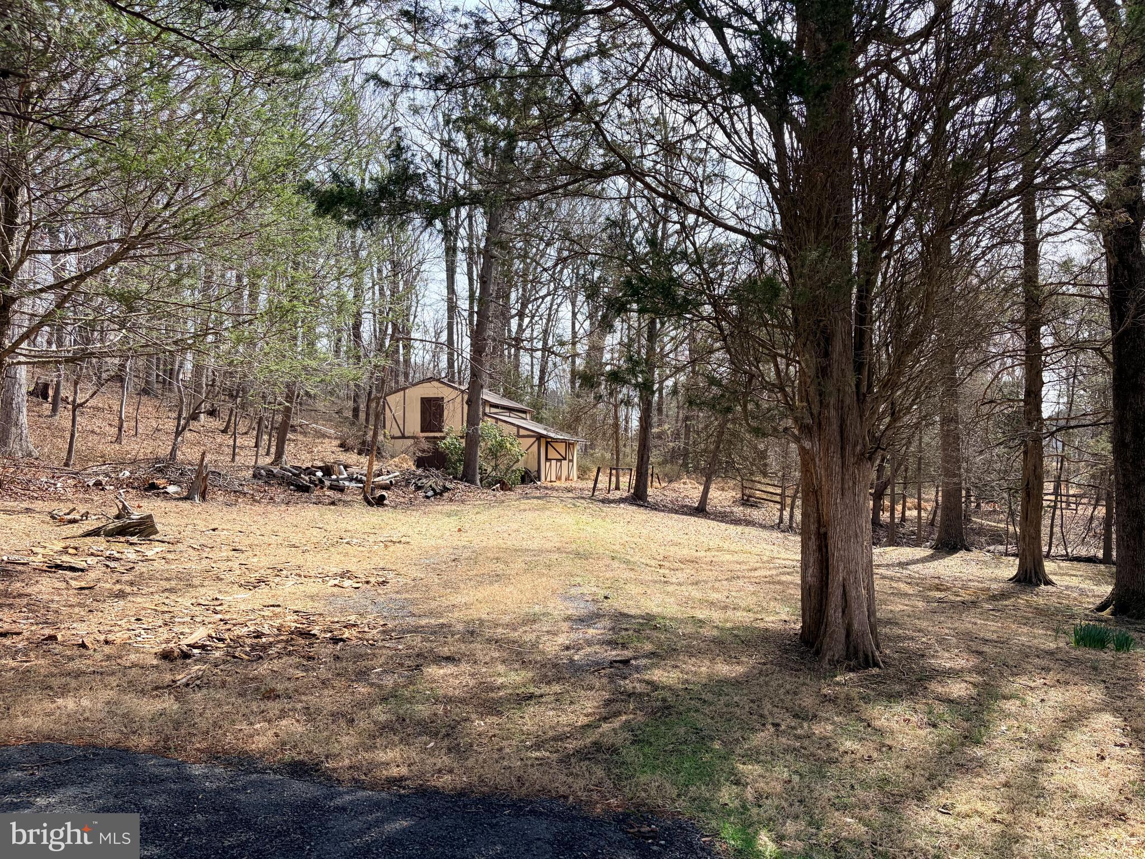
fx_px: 860
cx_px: 572
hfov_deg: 67.3
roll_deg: +0.7
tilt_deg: +2.6
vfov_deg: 53.1
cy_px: 430
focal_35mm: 26
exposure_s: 1/1064
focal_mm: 5.96
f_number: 1.6
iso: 50
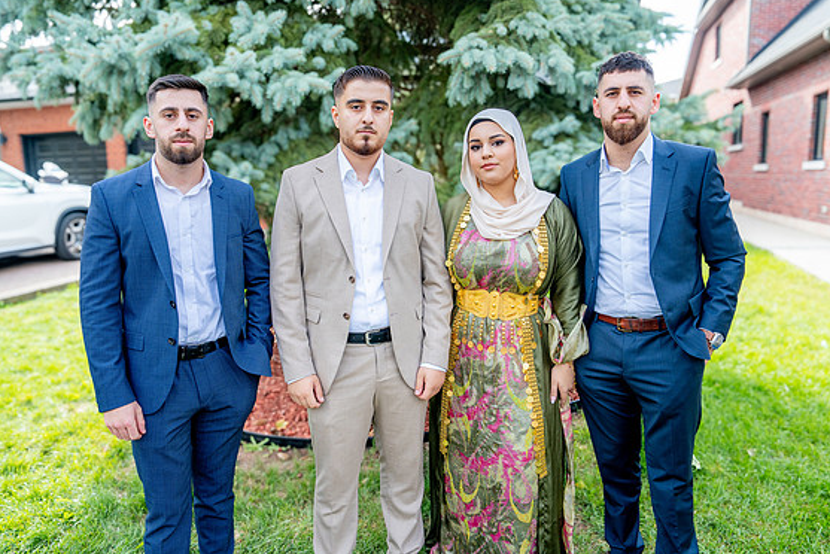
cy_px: 267
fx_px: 577
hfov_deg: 71.5
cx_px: 407
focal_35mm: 25
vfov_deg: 51.3
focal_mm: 24
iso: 320
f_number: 5
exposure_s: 1/400
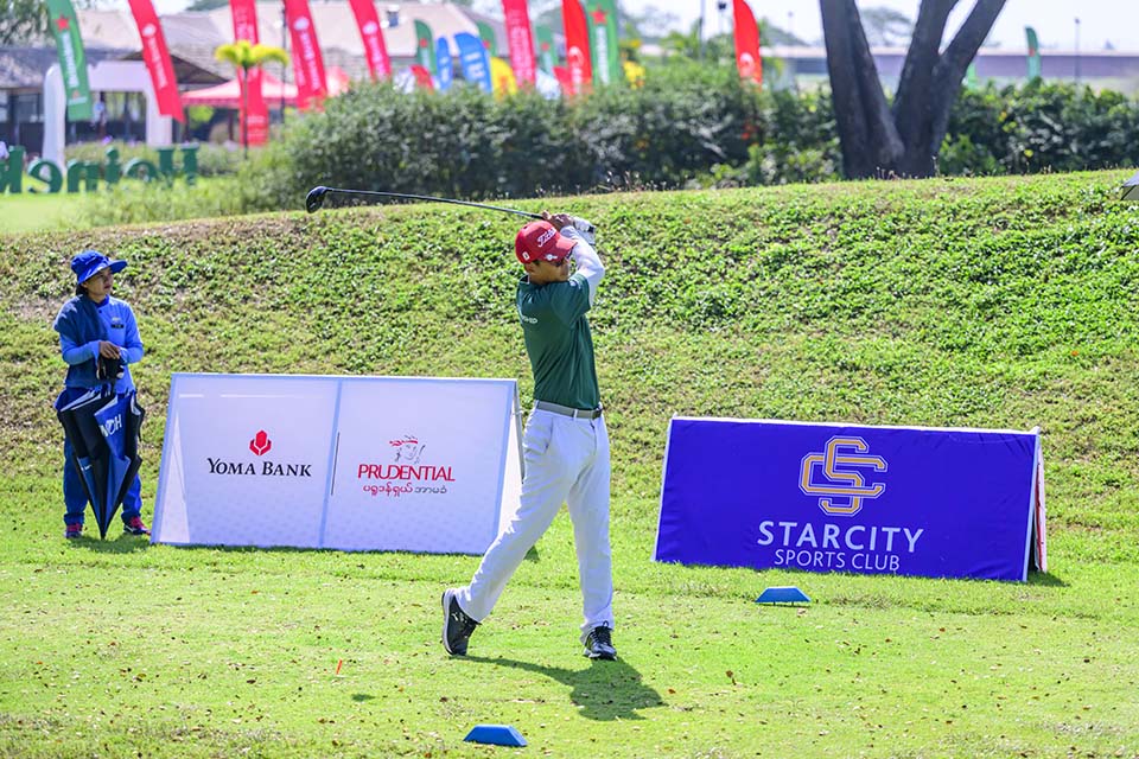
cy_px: 380
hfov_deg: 18.6
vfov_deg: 12.5
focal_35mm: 110
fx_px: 3480
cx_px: 570
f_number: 2.8
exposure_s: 1/10000
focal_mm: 110
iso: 720
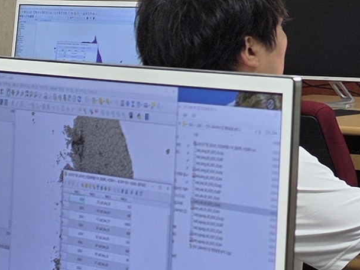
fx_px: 1571
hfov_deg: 11.1
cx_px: 844
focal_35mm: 151
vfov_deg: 9.7
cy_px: -80
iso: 20
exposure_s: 1/60
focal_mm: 6.5
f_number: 1.4
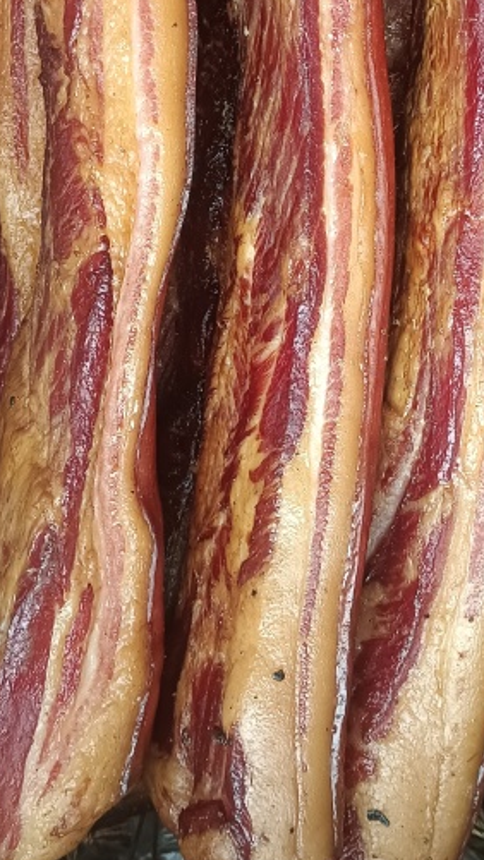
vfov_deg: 35.3
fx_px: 1323
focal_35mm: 58
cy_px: 233
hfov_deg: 20.7
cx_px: 306
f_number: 1.79
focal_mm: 4.71
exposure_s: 1/100
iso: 814
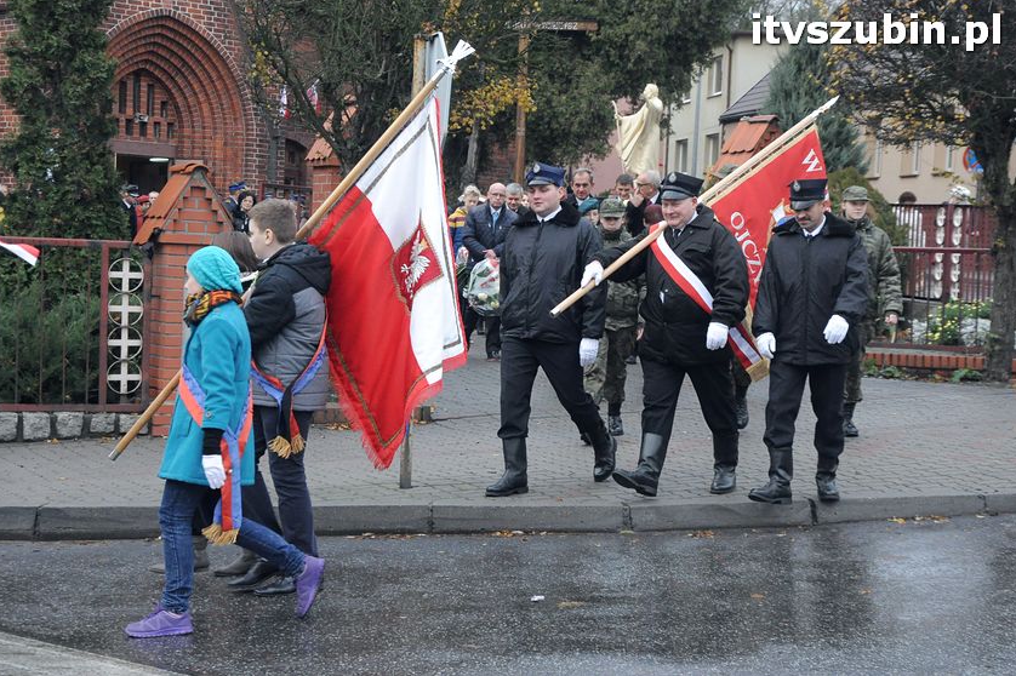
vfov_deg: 18.7
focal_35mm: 73
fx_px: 2059
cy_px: 335
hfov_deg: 27.7
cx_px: 509
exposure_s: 1/250
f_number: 8
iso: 1600
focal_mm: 48
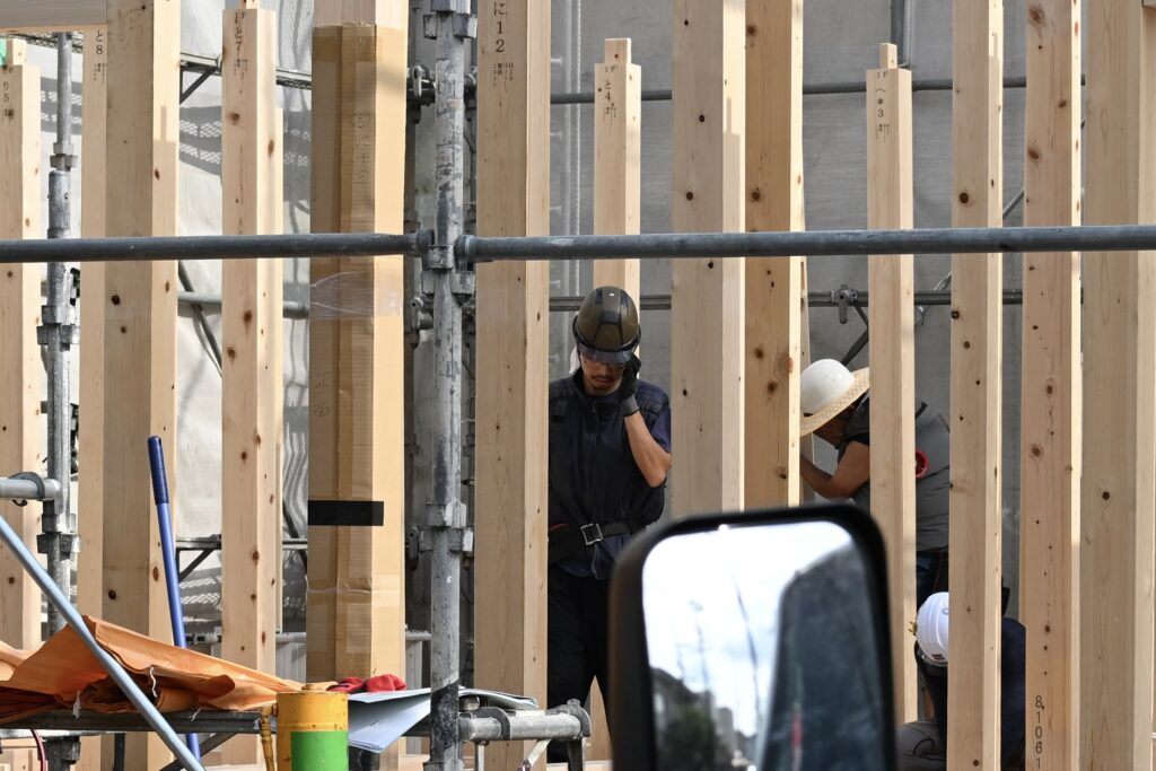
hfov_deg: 28.8
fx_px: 2248
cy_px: 386
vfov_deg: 19.5
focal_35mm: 70
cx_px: 578
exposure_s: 1/1000
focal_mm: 70
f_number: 10
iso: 400
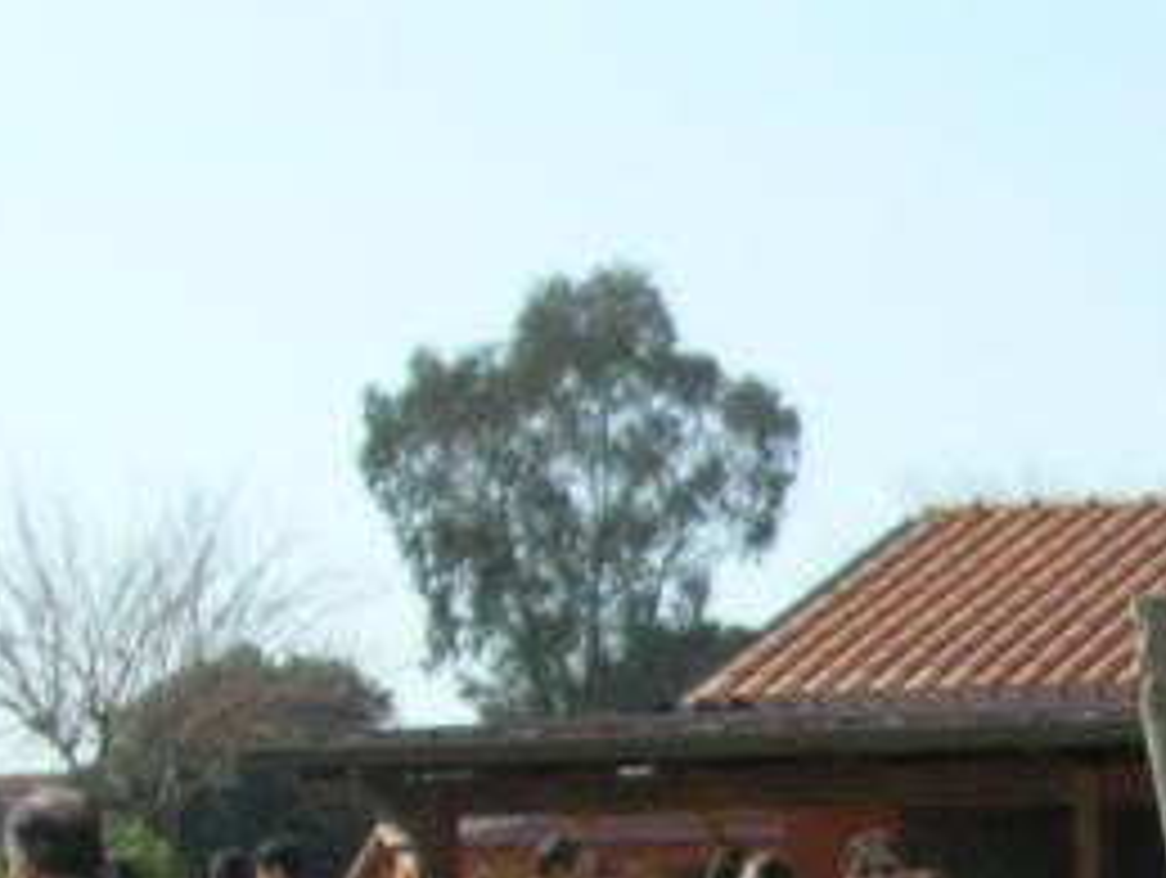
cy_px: 1495
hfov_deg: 12.2
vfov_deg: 9.5
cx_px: 1985
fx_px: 5060
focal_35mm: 150
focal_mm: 7.8
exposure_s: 1/1131
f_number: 4.8
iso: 200
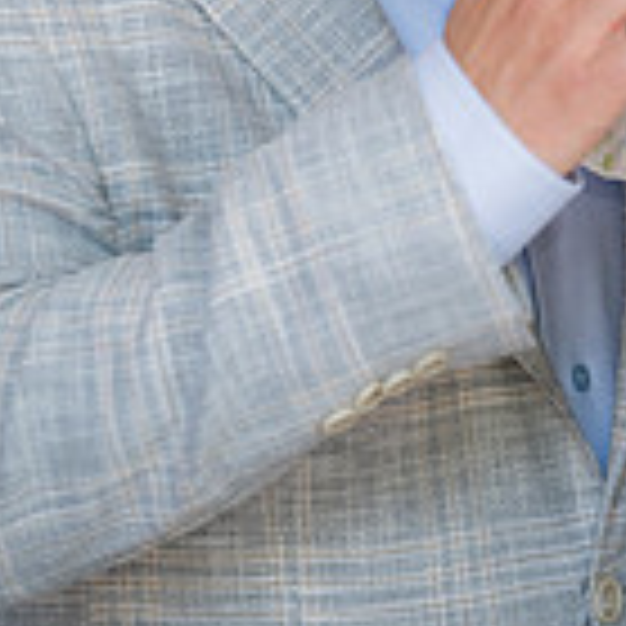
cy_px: -164
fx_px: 3990
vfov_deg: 8.8
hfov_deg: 9.0
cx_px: 428
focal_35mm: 195
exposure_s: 1/160
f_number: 2.2
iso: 220
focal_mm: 55
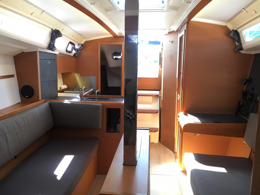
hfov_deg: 61.7
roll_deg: +1.2
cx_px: 130
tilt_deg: -8.6
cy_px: 98
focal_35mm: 29
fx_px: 218
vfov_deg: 48.2
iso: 25
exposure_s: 1/33
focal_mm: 4.15
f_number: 2.2
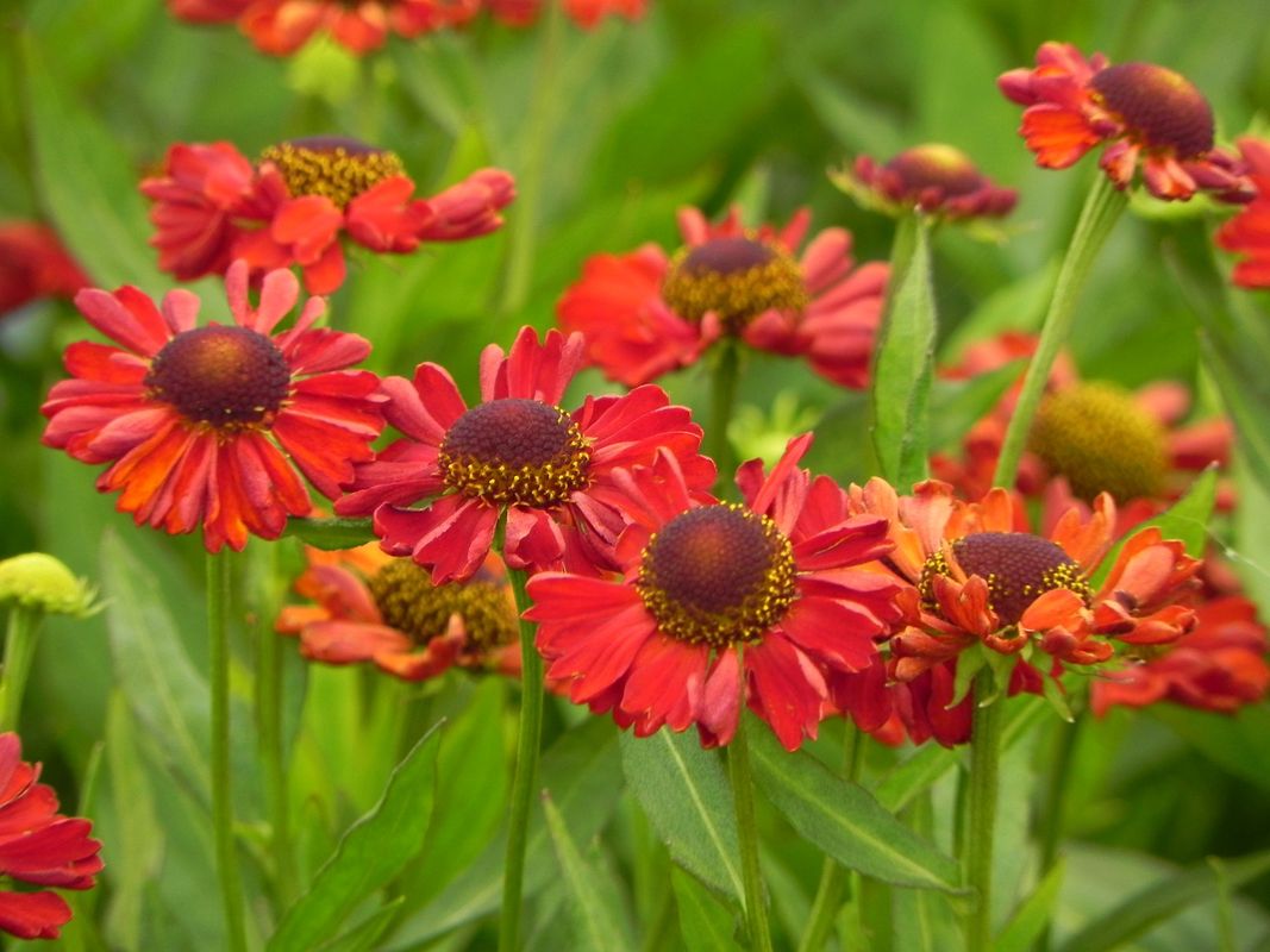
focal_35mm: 605
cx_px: 635
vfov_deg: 2.5
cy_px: 476
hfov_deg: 3.3
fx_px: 22194
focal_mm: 107.6
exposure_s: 1/200
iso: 160
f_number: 5
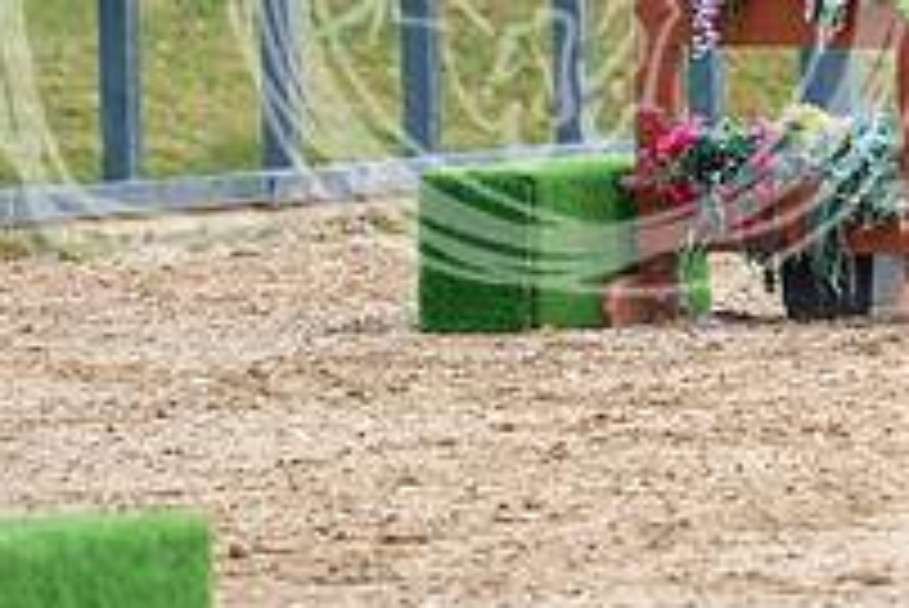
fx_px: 22589
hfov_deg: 2.3
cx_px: 1224
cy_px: -137
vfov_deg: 1.5
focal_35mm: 894
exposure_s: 1/320
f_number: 5.6
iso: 160
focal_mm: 312
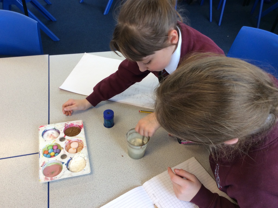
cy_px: 104
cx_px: 139
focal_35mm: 32
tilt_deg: -43.8
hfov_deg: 56.9
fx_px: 257
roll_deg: -5.3
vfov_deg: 44.1
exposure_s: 1/25
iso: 40
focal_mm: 3.3
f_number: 2.4
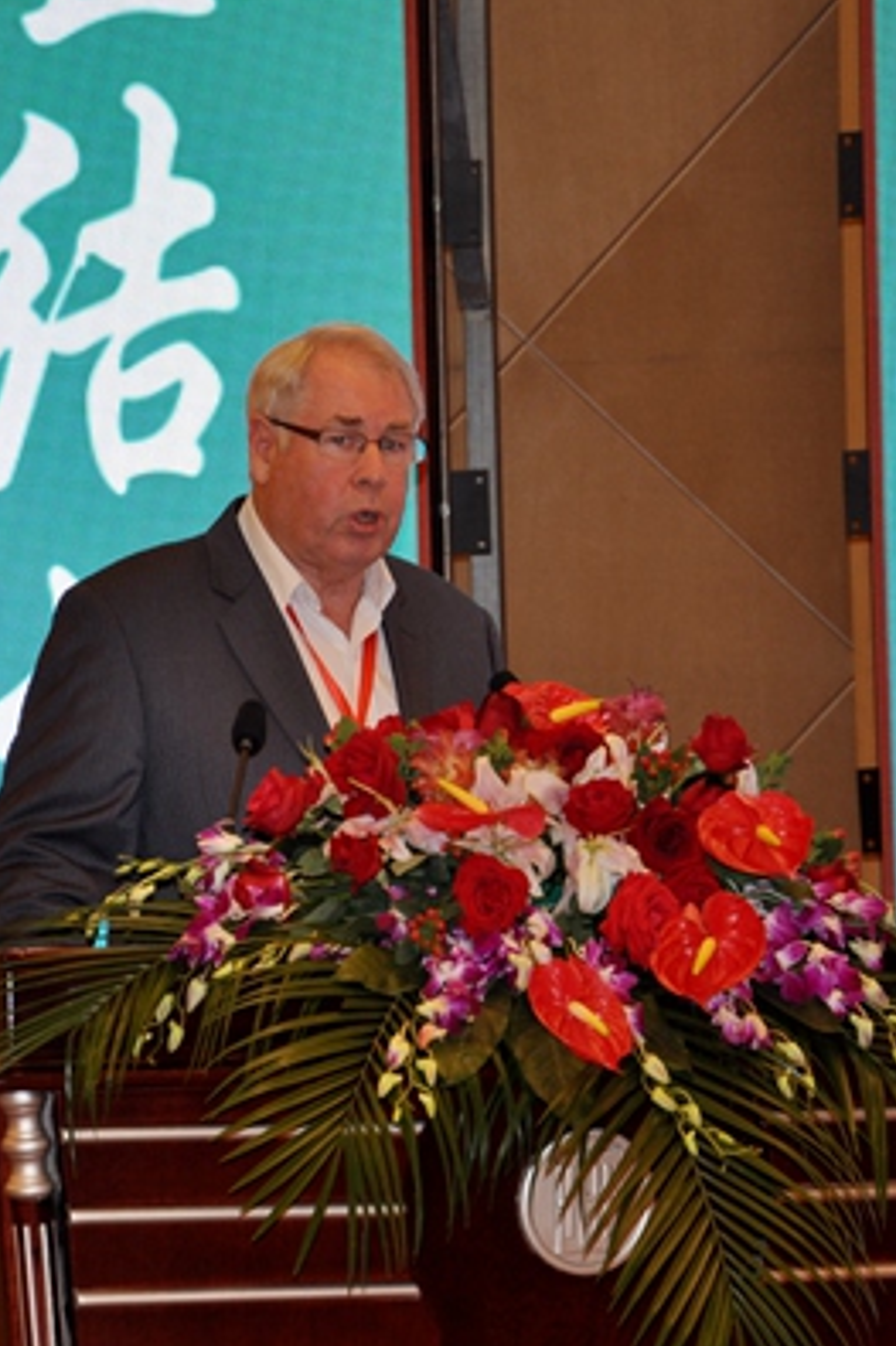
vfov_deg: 12.0
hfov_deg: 8.0
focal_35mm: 171
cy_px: 673
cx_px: 392
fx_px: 6380
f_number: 5.3
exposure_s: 1/60
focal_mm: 75
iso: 320
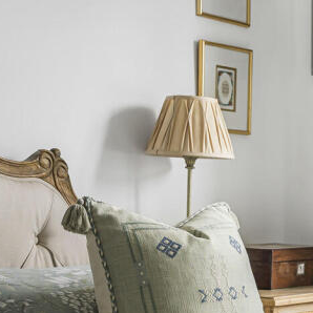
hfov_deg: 17.7
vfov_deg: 17.9
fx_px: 992
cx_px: 279
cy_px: 204
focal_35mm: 97
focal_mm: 35
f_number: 4
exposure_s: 1/125
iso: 200
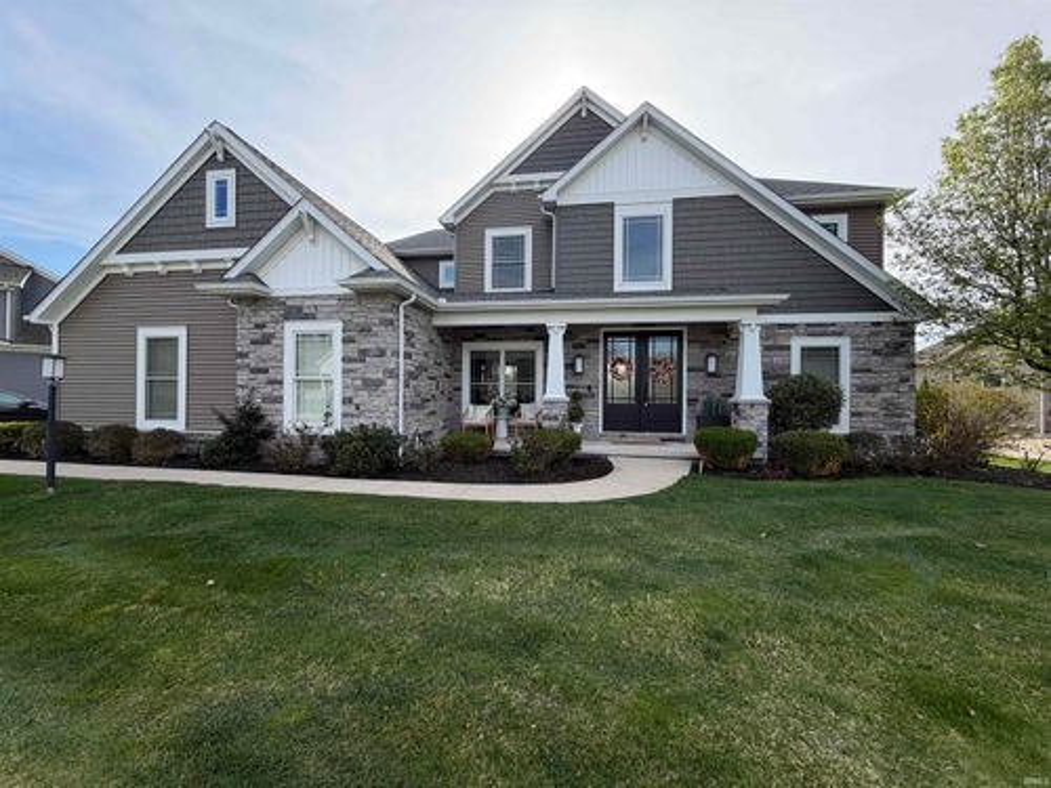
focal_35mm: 14
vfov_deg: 85.7
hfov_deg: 102.1
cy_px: 394
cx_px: 526
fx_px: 425
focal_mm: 2.22
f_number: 2.2
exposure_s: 1/596
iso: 40
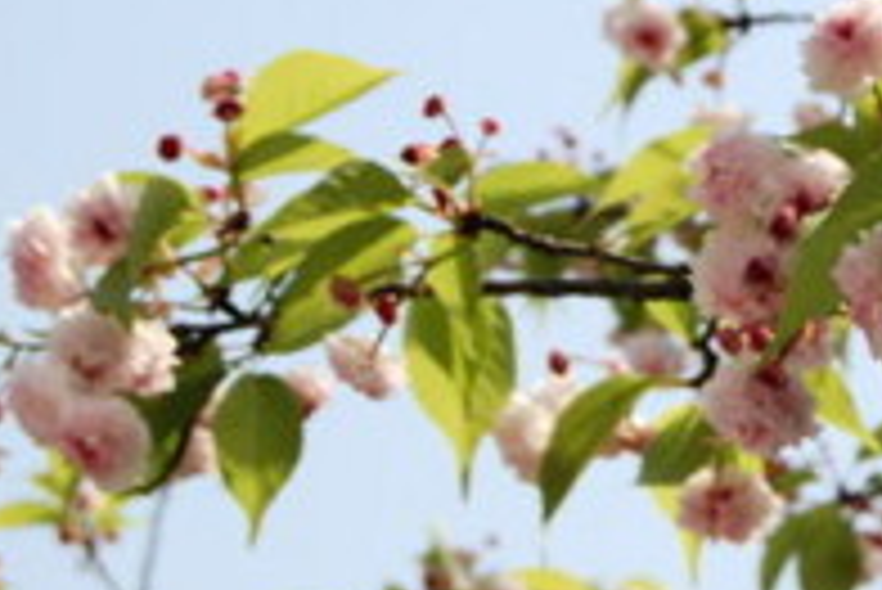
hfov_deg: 10.7
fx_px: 4637
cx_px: 963
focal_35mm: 189
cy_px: 29
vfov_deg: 7.3
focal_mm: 55
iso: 200
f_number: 9
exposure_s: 1/320
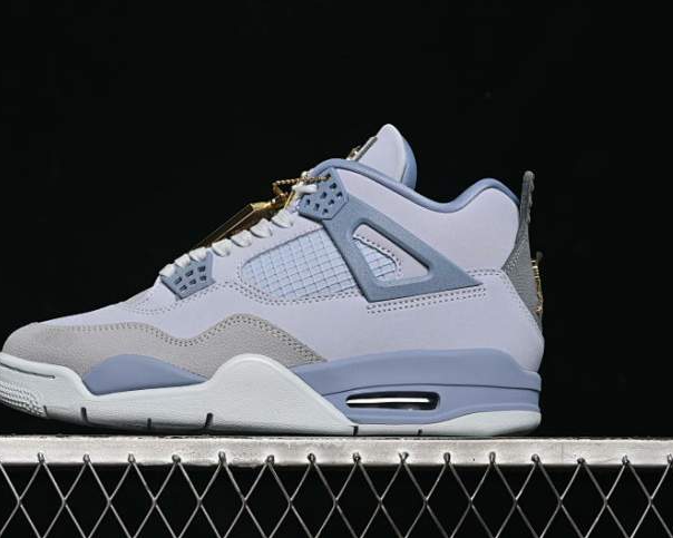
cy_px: 270
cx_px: 275
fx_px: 1693
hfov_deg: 22.5
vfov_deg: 18.1
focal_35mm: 85
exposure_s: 1/60
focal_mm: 50
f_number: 7.1
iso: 160
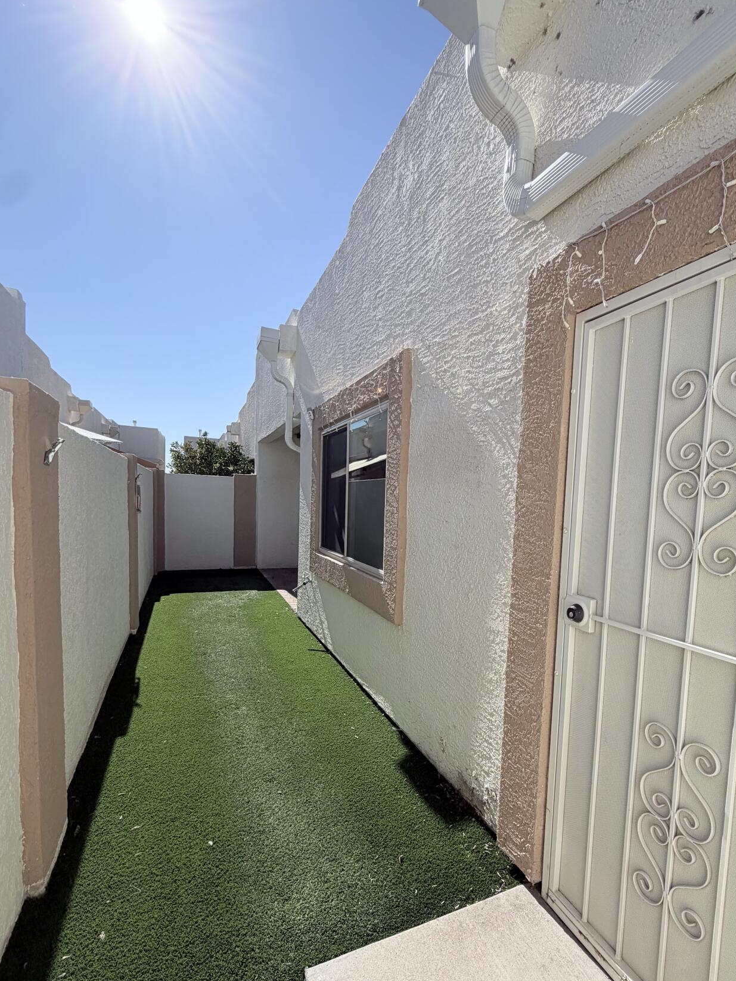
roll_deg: -1.7
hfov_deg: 74.5
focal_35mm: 17
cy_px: 545
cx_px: 409
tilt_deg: -5.5
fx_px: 482
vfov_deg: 90.7
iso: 25
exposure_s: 1/1105
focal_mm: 2.22
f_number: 2.2
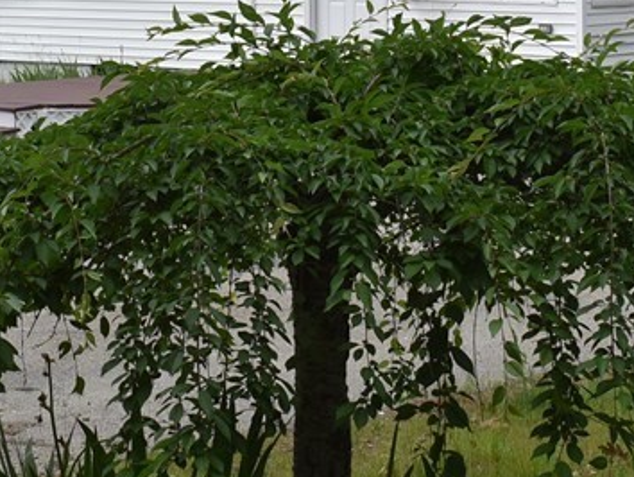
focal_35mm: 129
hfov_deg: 15.2
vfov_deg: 11.3
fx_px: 2371
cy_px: -57
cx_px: 211
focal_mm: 31
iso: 125
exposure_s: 1/250
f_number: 8
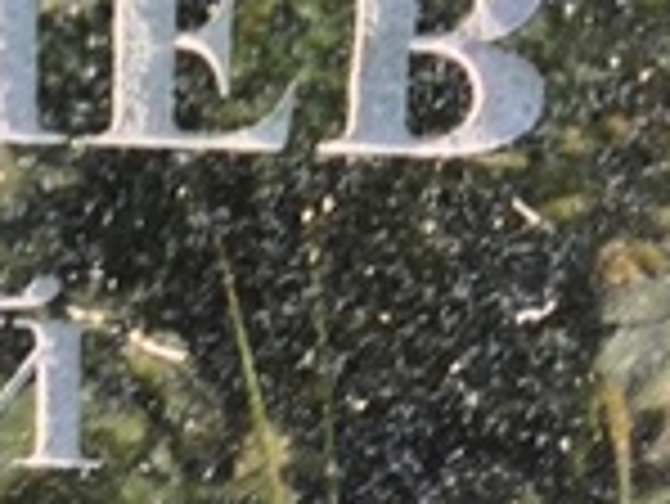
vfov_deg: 5.5
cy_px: 4
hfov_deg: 7.1
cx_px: -735
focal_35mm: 268
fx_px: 5191
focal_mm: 4.71
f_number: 1.7
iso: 50
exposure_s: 1/165
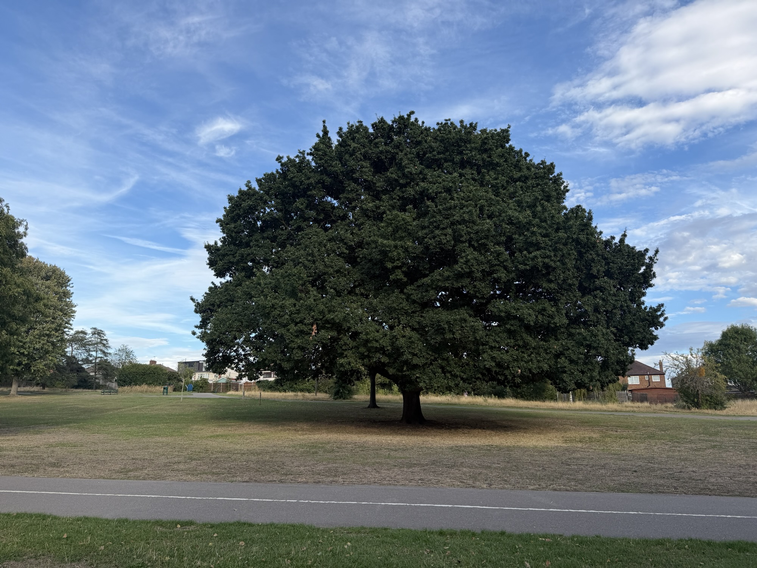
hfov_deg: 71.6
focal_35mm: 24
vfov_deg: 56.8
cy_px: 284
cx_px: 378
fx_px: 525
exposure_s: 1/2110
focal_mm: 6.76
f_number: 1.78
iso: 80
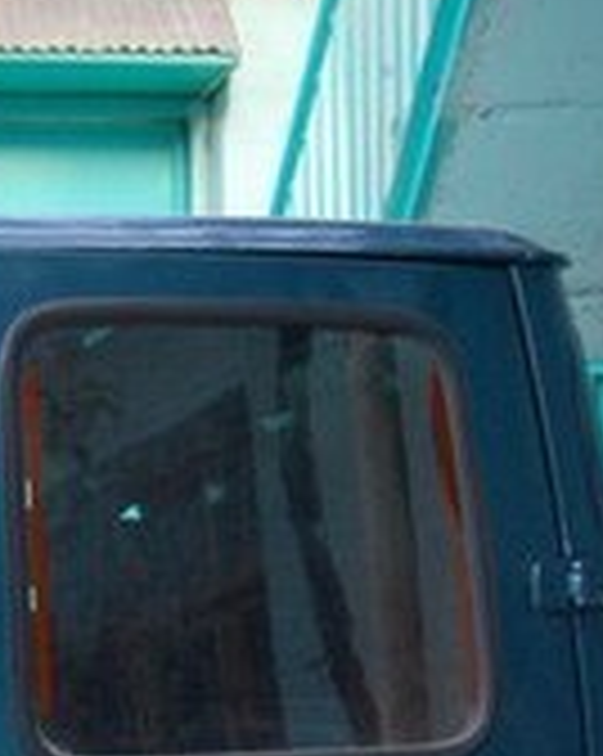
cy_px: 972
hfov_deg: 13.8
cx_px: -117
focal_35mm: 108
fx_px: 2414
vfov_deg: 16.8
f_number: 4.2
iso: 800
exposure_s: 1/60
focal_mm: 26
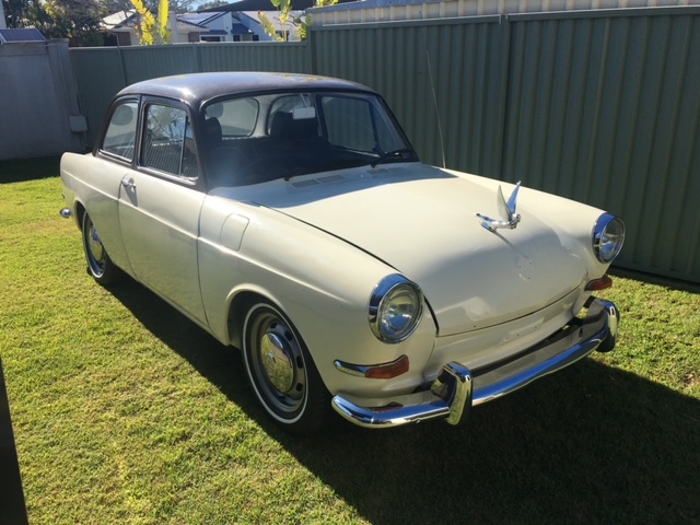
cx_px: 350
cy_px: 262
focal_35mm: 29
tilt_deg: -21.4
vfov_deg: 48.2
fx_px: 586
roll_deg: +0.8
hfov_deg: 61.7
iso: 25
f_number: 2.2
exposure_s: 1/1425
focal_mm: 4.15
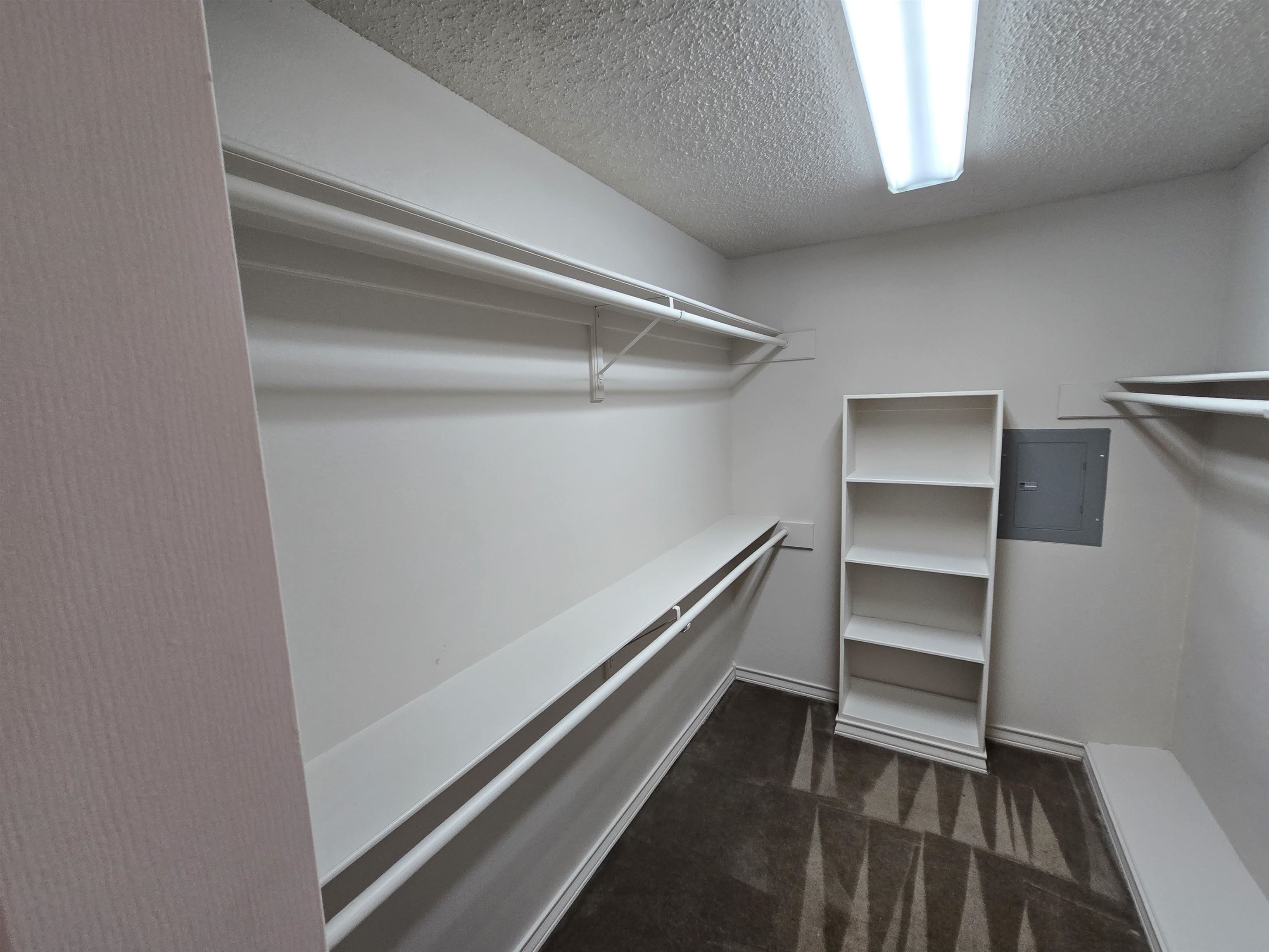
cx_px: 634
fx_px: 477
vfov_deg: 89.9
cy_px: 476
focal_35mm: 13
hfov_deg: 106.2
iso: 160
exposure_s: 1/60
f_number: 2.2
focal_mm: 2.2
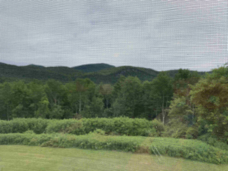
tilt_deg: -3.7
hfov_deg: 67.3
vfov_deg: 53.1
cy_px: 86
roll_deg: -1.6
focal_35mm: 26
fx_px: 171
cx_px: 114
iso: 32
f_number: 1.8
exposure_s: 1/640
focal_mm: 4.25
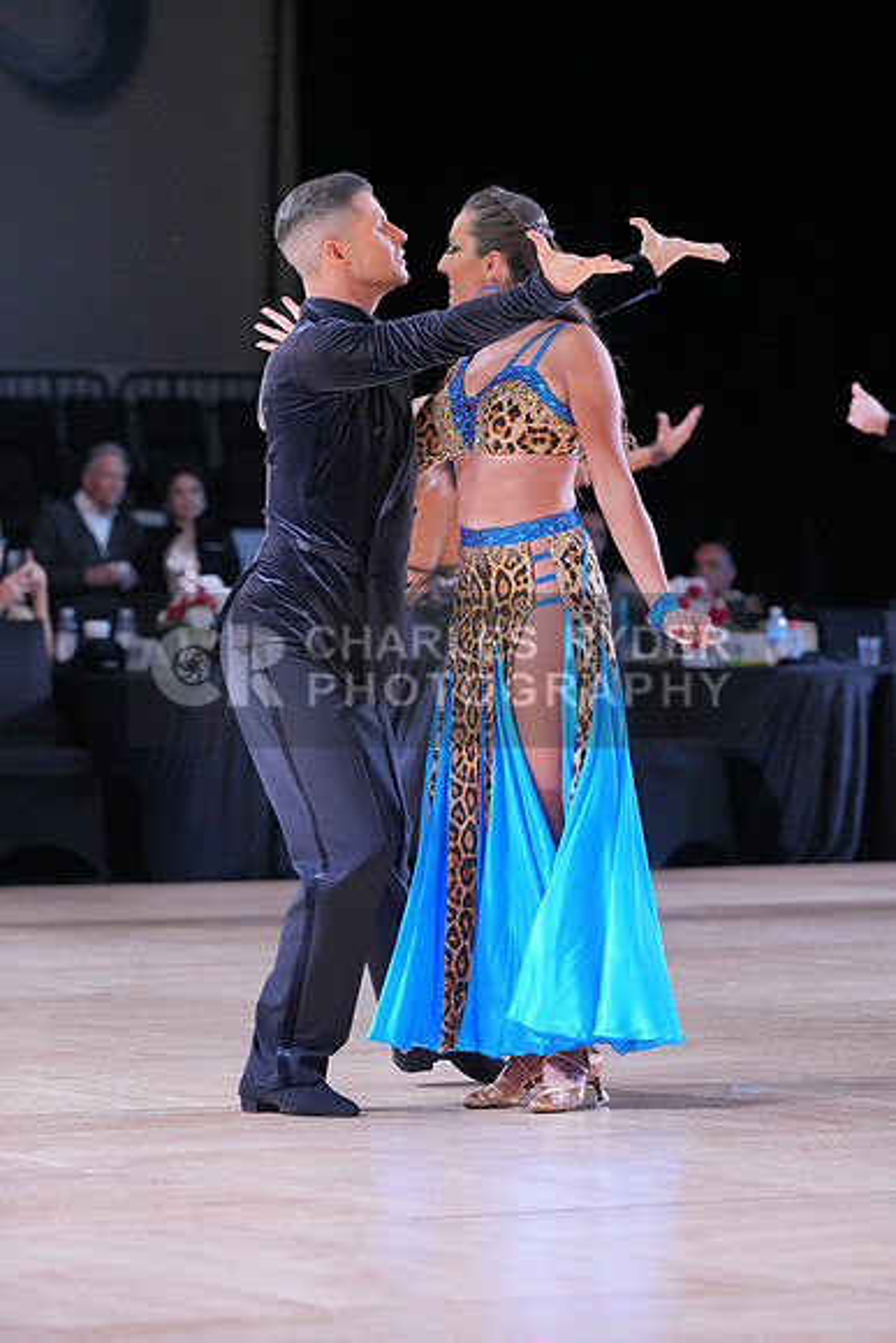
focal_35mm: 188
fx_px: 7014
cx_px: 448
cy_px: 672
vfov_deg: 10.9
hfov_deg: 7.3
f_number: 5.6
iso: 5000
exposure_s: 1/400
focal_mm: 188
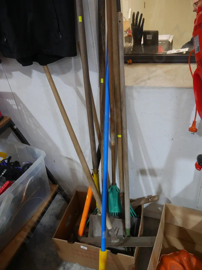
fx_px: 218
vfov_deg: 63.4
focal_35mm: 28
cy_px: 135
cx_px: 101
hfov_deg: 49.7
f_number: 3.5
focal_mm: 14
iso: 640
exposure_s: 1/60
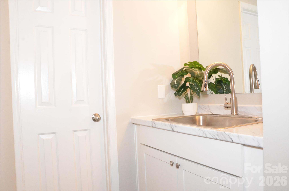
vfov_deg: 47.7
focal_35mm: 27
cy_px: 96
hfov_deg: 67.5
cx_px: 144
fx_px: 216
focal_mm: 18
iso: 6400
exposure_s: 1/100
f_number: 11
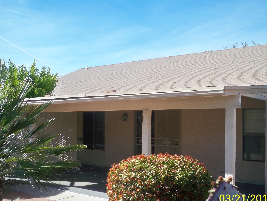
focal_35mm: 40
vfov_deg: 35.9
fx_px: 309
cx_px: 144
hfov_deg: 46.8
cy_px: 113
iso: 125
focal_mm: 6.3
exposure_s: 1/640
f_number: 3.1
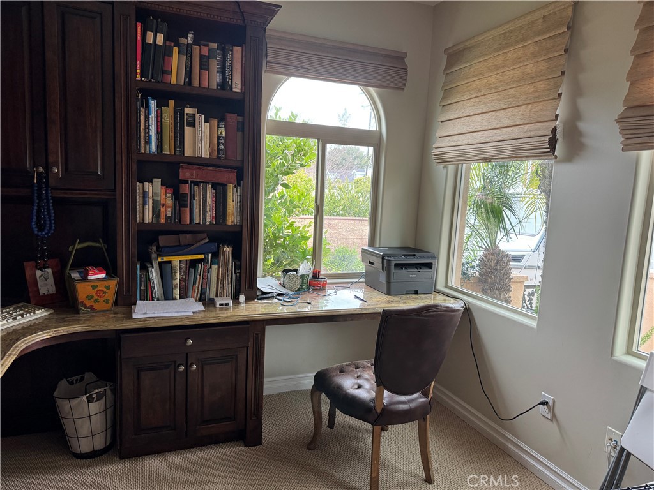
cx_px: 327
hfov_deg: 71.6
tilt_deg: -9.0
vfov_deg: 56.8
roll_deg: -2.5
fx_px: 453
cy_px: 245
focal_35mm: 24
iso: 200
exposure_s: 1/96
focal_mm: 6.76
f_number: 1.78
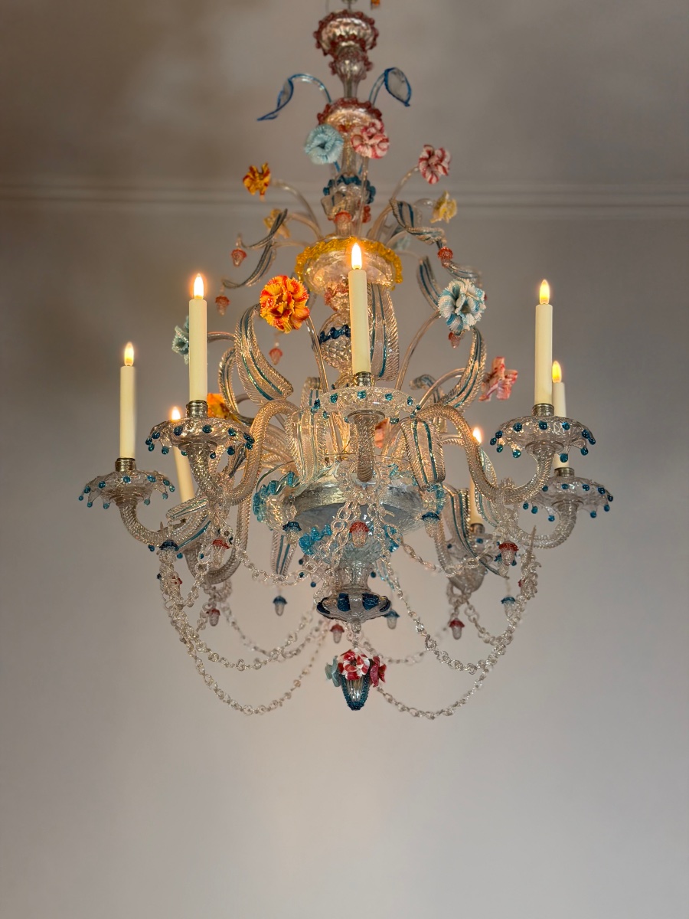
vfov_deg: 39.7
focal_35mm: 48
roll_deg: -0.5
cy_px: 460
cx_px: 344
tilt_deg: +22.4
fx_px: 1274
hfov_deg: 30.3
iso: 125
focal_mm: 6.76
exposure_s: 1/100
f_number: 1.78
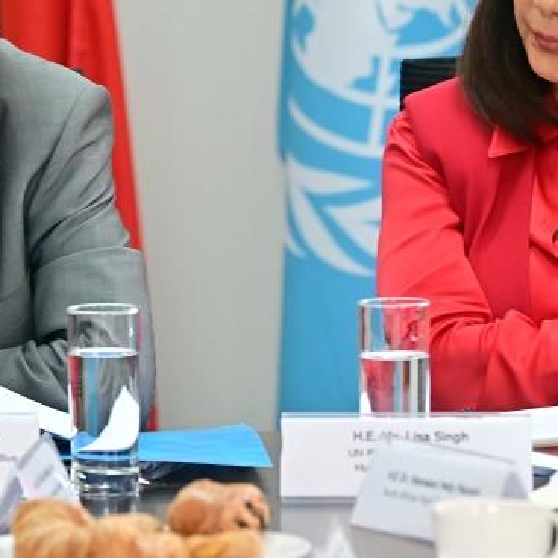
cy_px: 58
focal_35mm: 355
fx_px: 6474
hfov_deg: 4.9
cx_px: 221
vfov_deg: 4.9
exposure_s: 1/200
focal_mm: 150
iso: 1250
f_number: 4.5
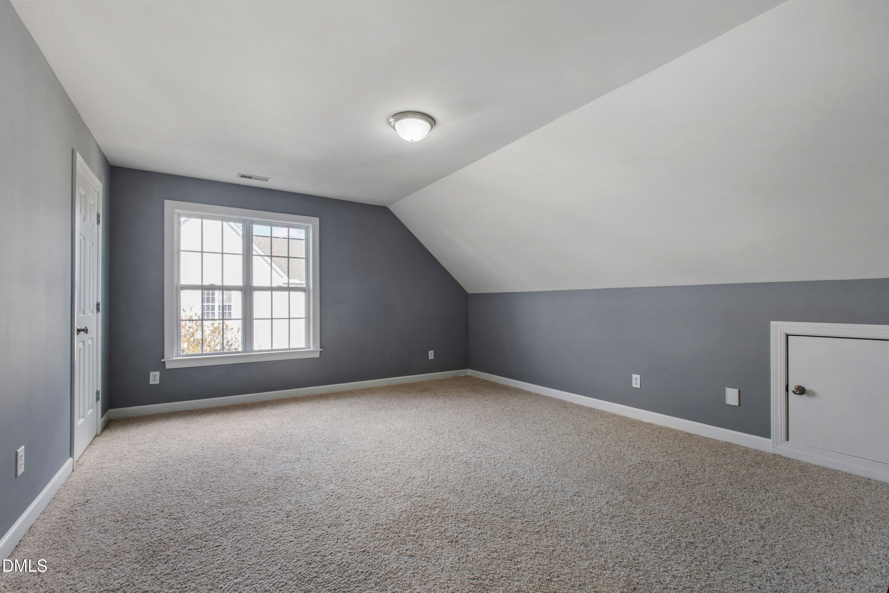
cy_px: 296
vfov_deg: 77.3
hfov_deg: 100.4
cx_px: 444
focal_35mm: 15
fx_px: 370
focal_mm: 10
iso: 100
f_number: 8
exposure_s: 1/5
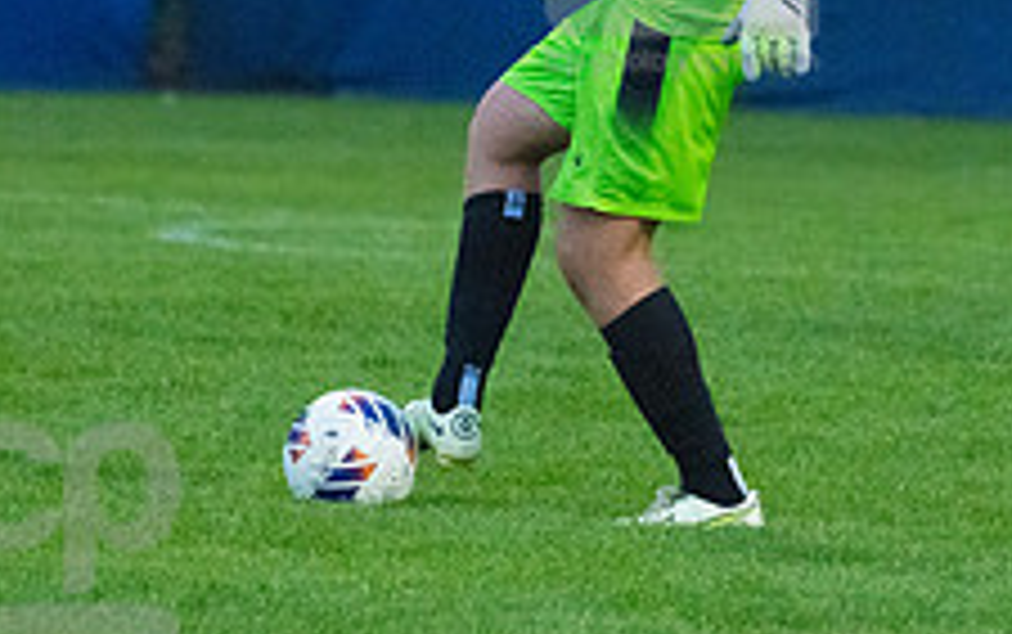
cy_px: -83
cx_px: 684
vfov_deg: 1.9
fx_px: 18851
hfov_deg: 3.1
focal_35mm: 683
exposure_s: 1/2000
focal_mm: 260
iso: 6400
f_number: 5.6
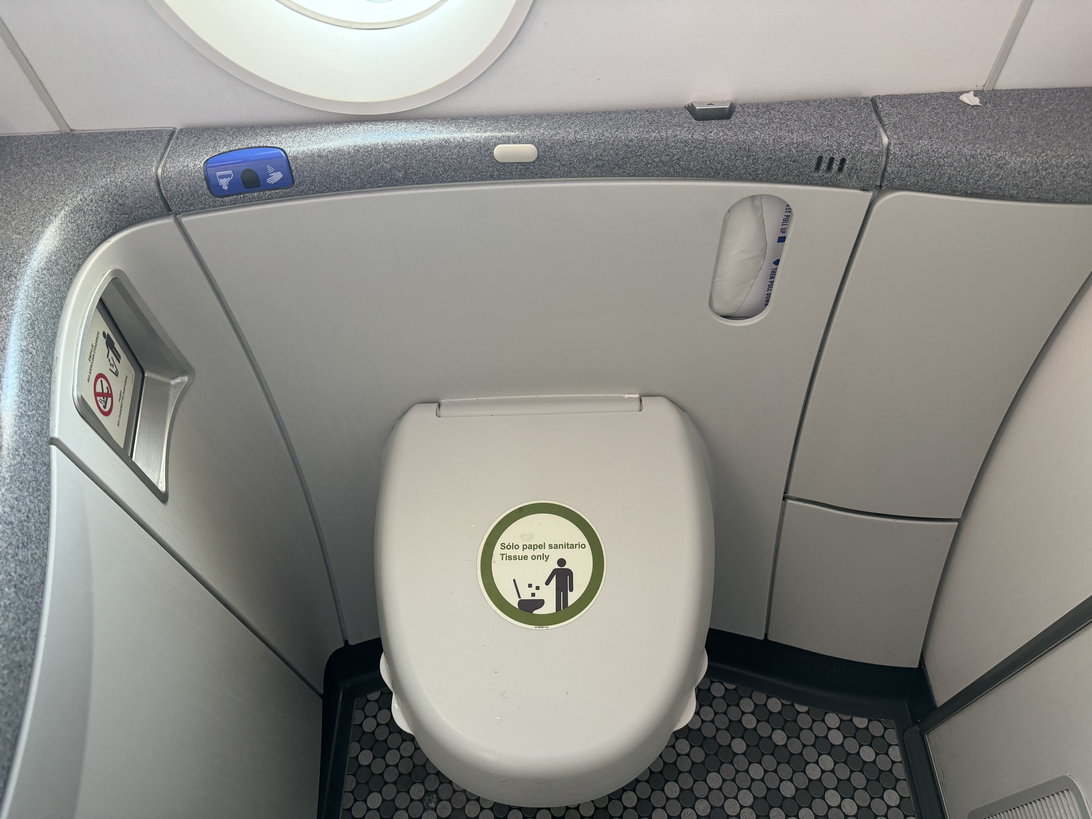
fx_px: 757
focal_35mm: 24
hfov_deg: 71.6
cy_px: 410
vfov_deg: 56.8
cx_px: 546
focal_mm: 6.76
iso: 250
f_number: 1.78
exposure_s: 1/60
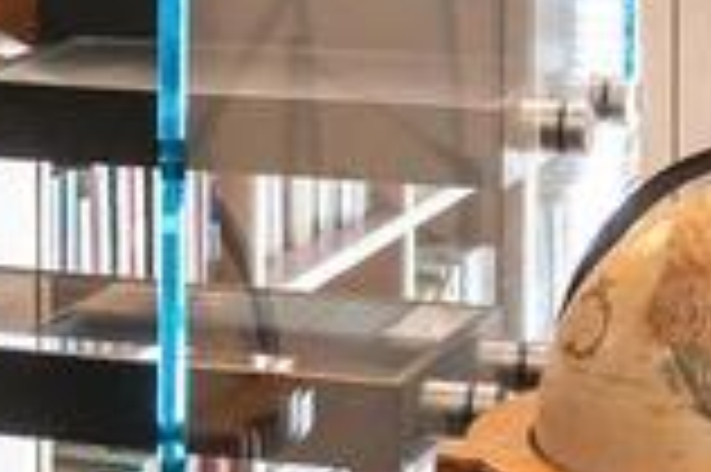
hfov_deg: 12.1
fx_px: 3334
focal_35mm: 169
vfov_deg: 7.9
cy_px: -254
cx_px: 148
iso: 1250
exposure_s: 1/80
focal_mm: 26
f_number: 4
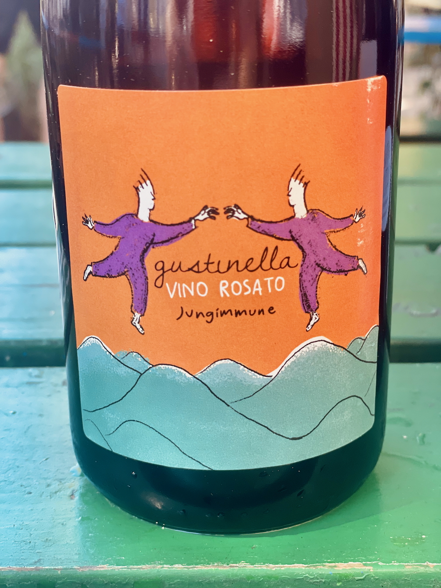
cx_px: 220
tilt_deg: -20.1
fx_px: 883
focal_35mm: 52
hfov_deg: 28.0
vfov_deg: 36.8
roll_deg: -0.1
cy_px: 294
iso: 80
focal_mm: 6
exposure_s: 1/122
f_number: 2
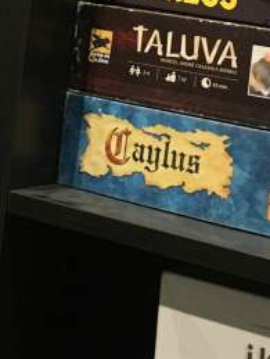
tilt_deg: +5.7
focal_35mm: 123
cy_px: -184
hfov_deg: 11.9
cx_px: -27
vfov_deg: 14.8
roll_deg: -6.5
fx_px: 1276
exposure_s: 1/20
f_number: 2.2
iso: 200
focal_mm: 4.15
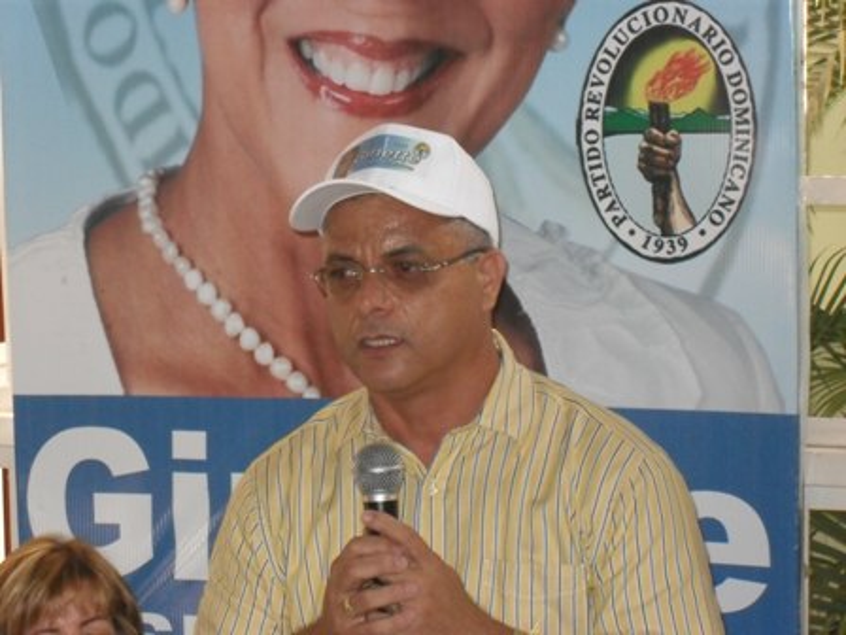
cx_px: 423
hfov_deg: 18.7
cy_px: 318
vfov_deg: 14.1
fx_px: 2566
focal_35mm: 105
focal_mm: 18.6
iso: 320
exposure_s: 1/60
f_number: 5.2
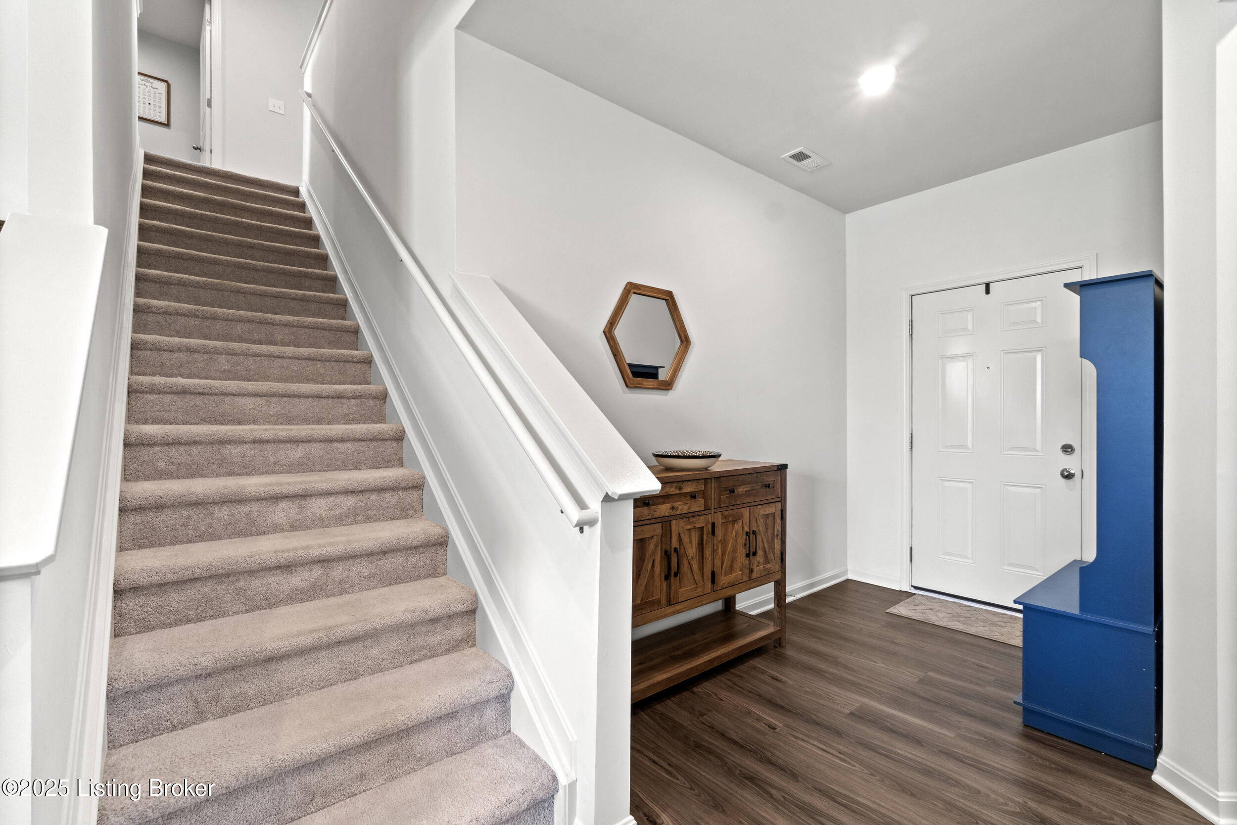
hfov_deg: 100.4
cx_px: 618
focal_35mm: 15
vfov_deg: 77.3
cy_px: 412
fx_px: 515
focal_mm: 10
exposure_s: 1/3
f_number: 9
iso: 400
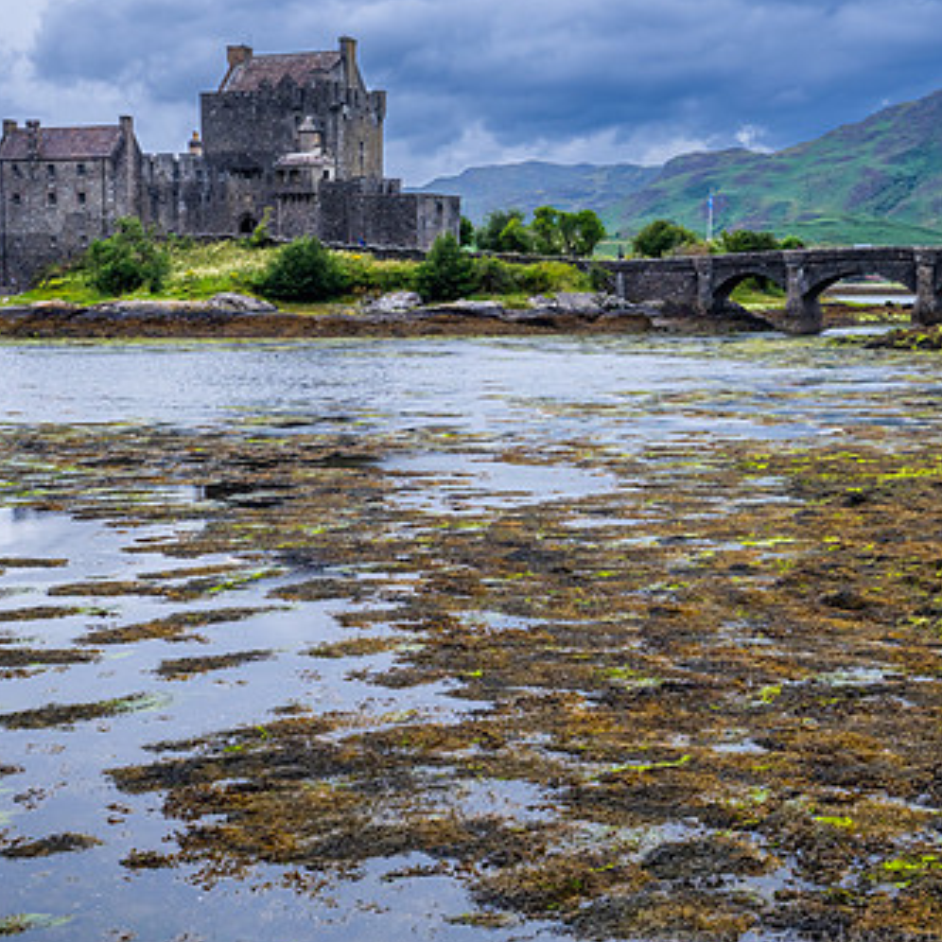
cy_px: 419
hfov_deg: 32.7
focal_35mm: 52
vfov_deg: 32.8
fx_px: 1601
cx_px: 372
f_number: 11
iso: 320
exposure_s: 1/125
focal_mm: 35
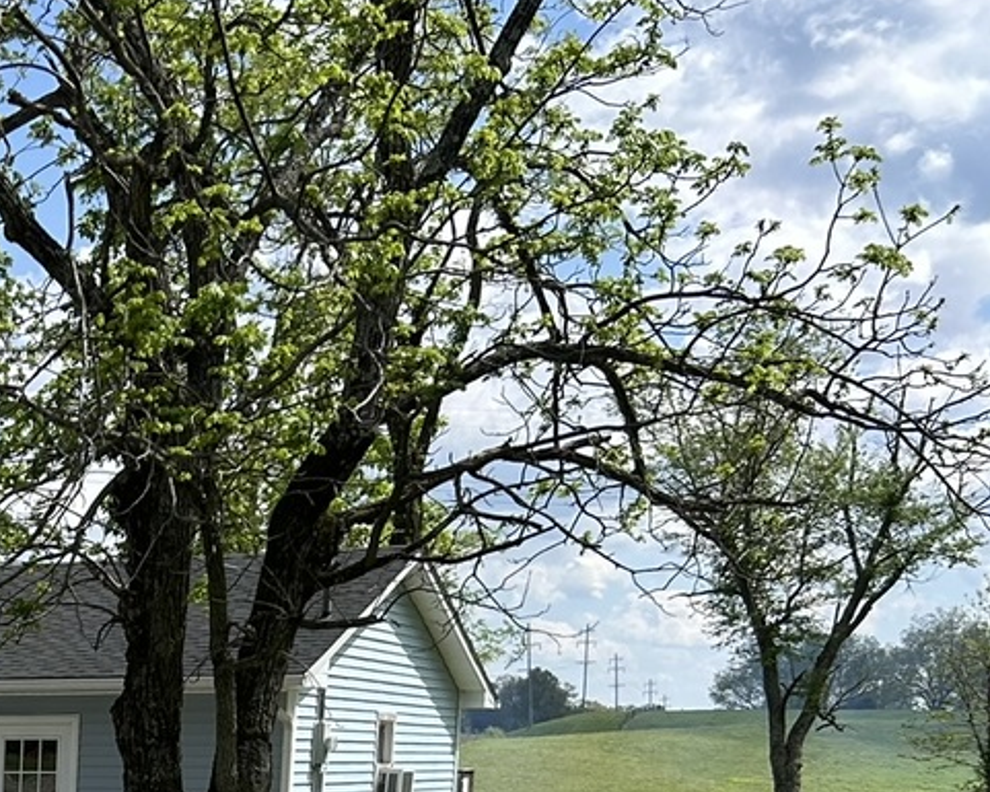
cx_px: -358
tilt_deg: -6.7
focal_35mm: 76
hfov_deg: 22.1
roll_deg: +0.6
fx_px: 2227
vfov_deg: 18.5
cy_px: 1092
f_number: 1.5
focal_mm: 5.7
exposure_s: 1/3704
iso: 50
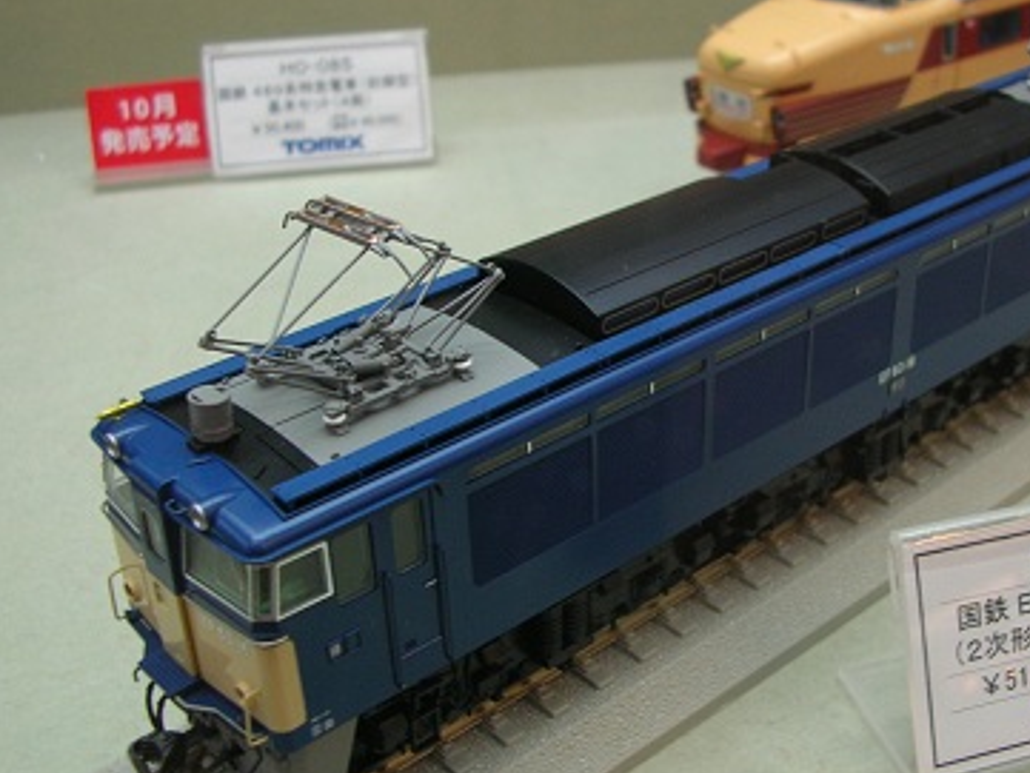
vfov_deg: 30.3
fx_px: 1429
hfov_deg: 39.1
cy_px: 412
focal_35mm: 48
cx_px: 700
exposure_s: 1/23.1
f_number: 2.8
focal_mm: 5.8
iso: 50
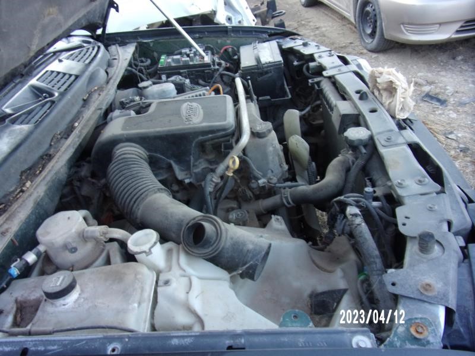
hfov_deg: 71.6
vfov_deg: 56.8
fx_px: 329
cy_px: 178
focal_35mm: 24
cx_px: 238
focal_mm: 4.3
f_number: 3.3
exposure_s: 1/52
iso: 80
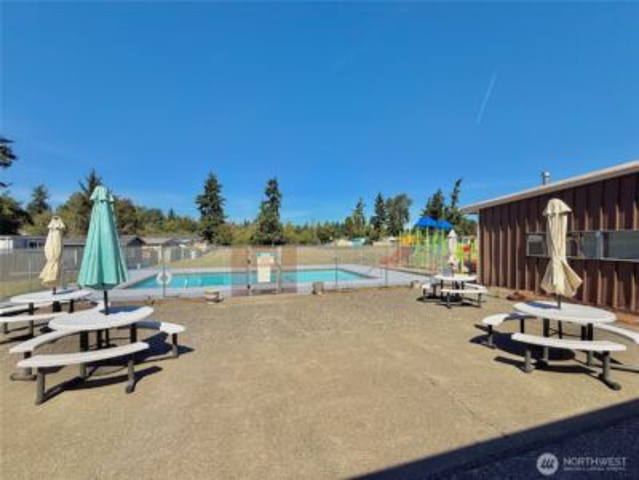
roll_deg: -0.2
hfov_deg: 102.1
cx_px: 320
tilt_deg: +2.6
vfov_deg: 85.7
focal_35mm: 14
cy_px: 240
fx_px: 258
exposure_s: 1/2841
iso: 50
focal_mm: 2.22
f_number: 2.2
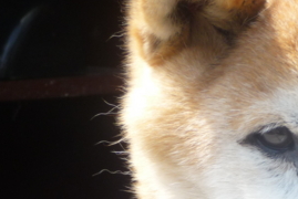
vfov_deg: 6.6
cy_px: 265
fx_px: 1715
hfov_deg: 9.9
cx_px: 220
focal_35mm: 207
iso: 100
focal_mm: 11.3
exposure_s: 1/250
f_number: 4.5
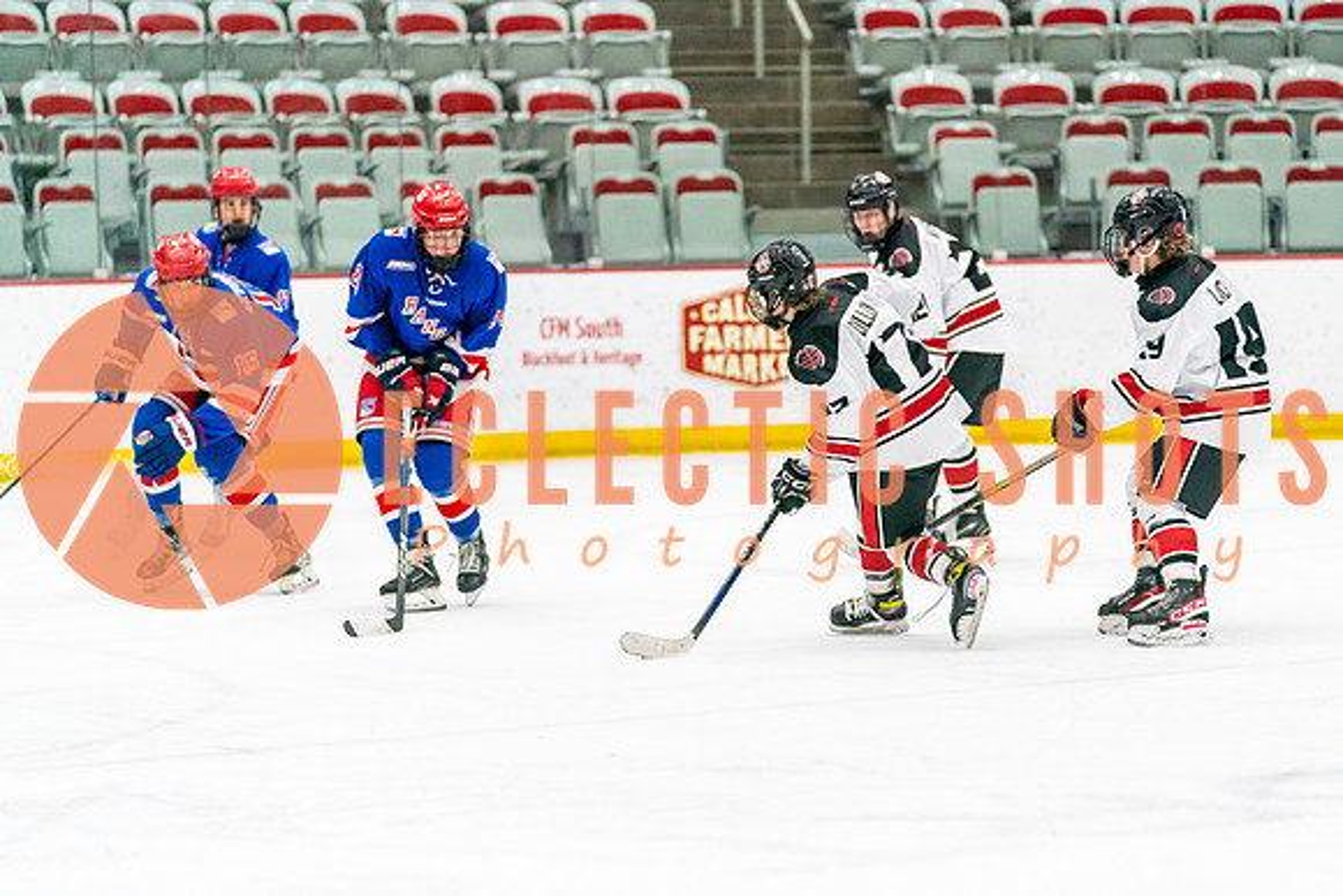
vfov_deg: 7.9
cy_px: 516
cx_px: 773
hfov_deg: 11.8
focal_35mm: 174
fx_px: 6486
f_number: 2.8
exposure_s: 1/1250
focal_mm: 151
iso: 3200
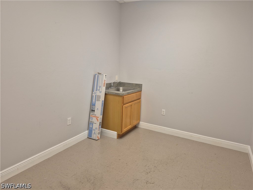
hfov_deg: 73.9
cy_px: 95
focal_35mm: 23
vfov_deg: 58.9
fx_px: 168
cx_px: 126
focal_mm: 5.4
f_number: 1.8
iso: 100
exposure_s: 1/120
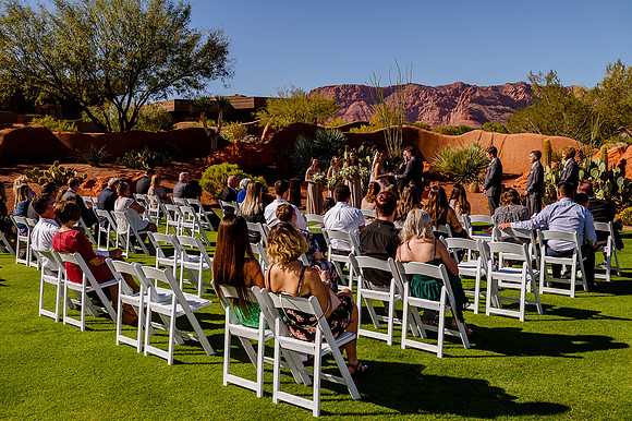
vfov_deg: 38.4
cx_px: 314
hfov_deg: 55.2
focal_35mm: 34
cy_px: 210
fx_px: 604
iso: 125
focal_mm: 34
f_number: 9
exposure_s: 1/320
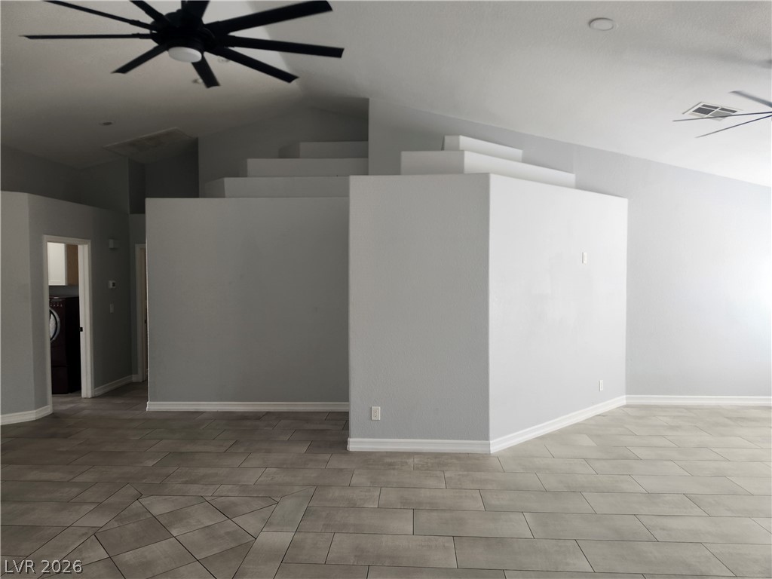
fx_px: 513
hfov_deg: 73.9
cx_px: 386
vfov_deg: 58.9
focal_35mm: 23
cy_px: 290
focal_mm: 5.54
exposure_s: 1/180
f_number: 1.8
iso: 100
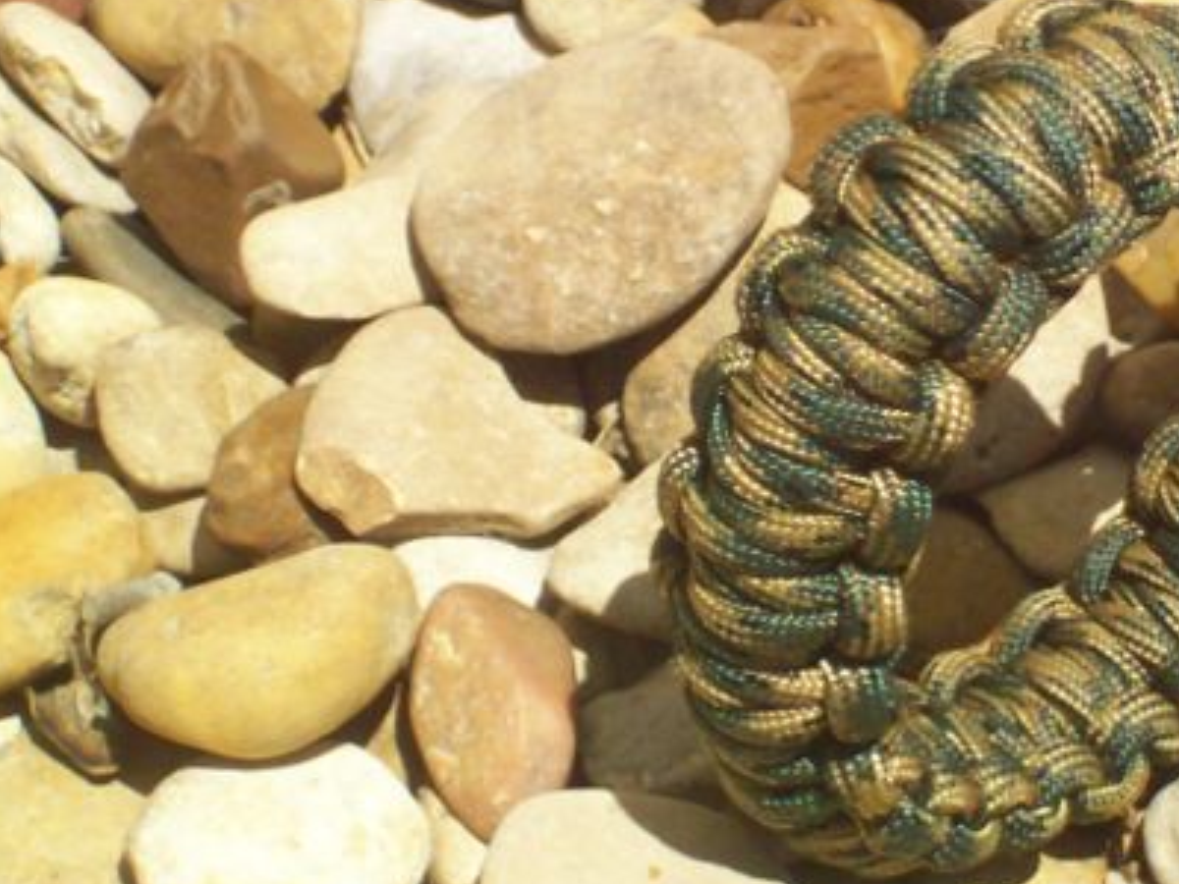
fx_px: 5892
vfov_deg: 8.6
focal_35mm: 173
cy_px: 380
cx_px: 931
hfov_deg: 11.4
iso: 80
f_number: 4.8
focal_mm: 18
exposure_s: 1/649
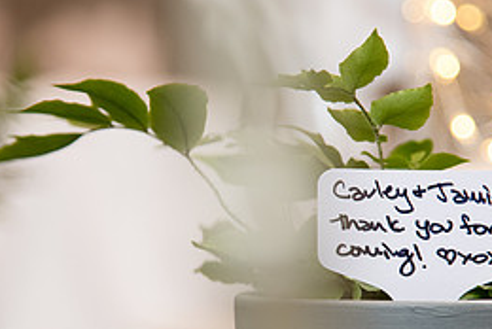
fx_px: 3735
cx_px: 221
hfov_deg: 7.5
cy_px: 269
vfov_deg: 5.0
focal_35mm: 273
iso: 1250
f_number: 4
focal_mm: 120
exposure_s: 1/125
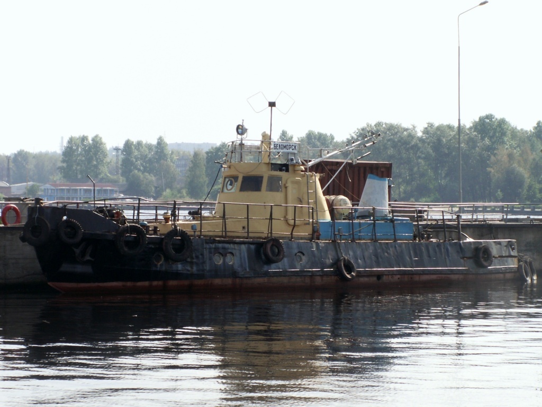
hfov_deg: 19.1
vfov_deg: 14.4
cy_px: 204
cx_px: 271
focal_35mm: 103
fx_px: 1613
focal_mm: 16.83
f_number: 8
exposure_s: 1/125
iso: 50
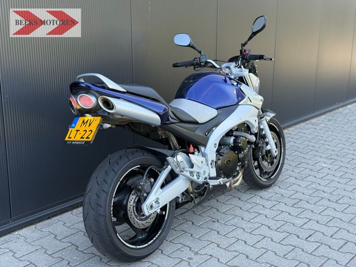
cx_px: 178
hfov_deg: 39.7
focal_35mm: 48
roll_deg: -0.2
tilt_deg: -14.1
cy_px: 134
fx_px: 494
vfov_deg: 30.3
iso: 100
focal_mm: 6.76
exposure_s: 1/312
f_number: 1.78
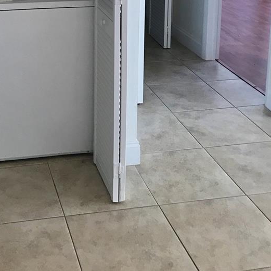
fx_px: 505
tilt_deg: -10.1
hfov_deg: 29.4
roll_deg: +0.3
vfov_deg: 27.7
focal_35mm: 57
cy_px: -21
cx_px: 56
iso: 25
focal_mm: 3.99
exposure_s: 1/40
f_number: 1.8
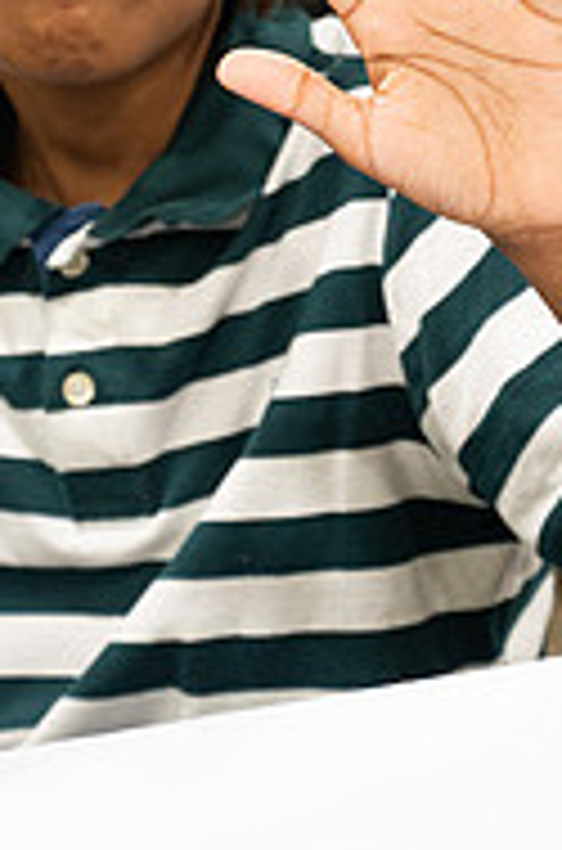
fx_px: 3932
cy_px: -85
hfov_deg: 8.2
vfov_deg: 12.1
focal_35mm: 167
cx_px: 191
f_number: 5
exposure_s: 1/125
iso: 3200
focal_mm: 70
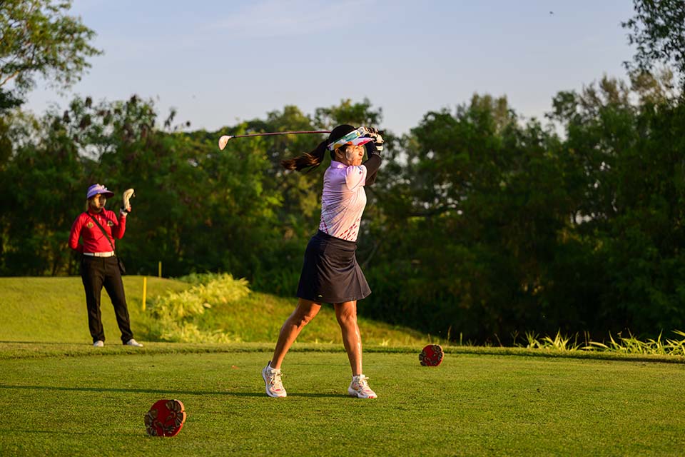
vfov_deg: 19.5
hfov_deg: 28.8
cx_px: 342
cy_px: 228
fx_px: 1332
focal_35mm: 70
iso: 140
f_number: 2.8
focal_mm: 70
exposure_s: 1/1000
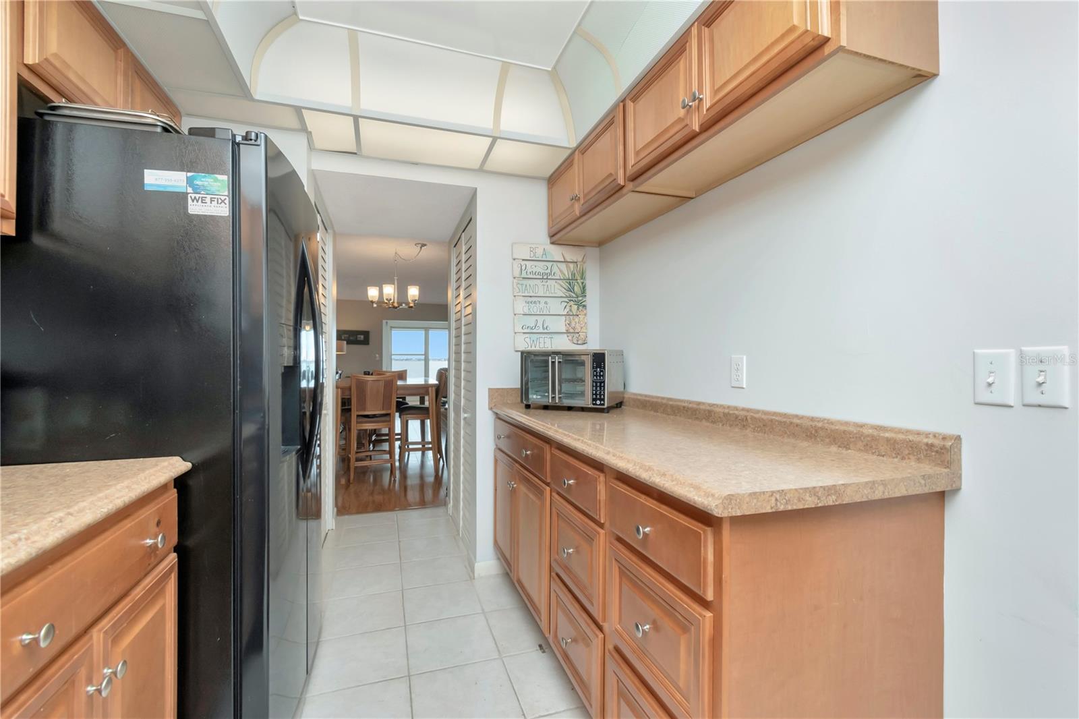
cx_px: 540
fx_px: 449
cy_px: 360
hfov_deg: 100.4
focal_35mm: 15
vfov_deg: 77.3
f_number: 7.1
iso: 500
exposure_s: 1/160
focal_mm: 10
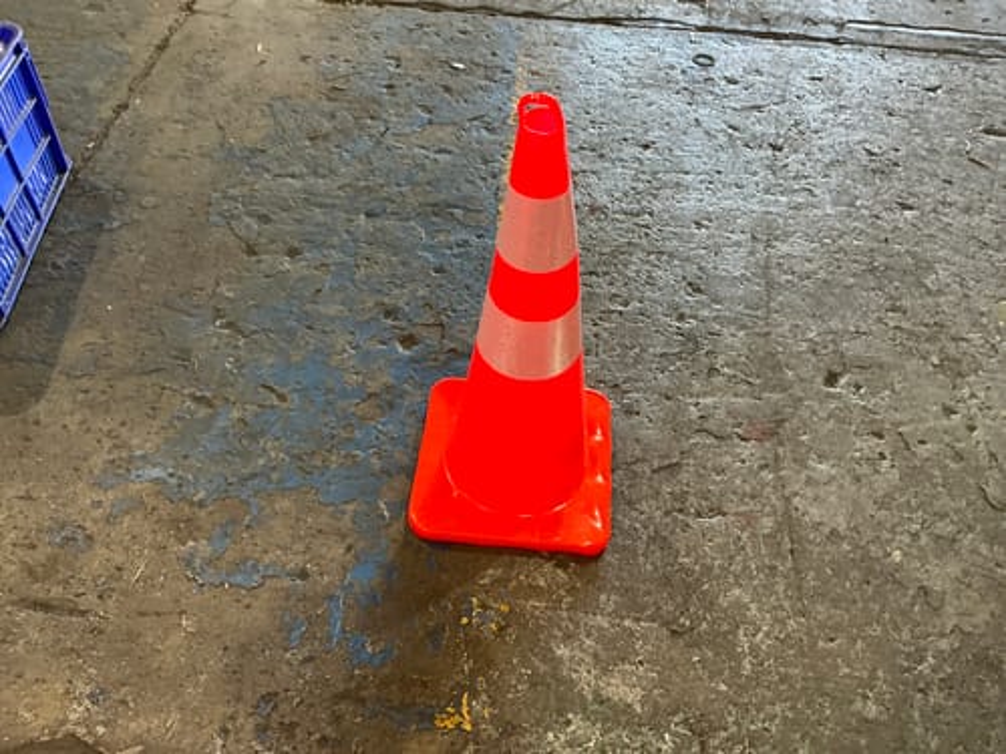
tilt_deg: -49.9
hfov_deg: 63.4
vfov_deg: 49.7
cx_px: 503
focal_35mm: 28
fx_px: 814
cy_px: 377
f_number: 1.8
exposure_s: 1/50
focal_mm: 3
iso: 80
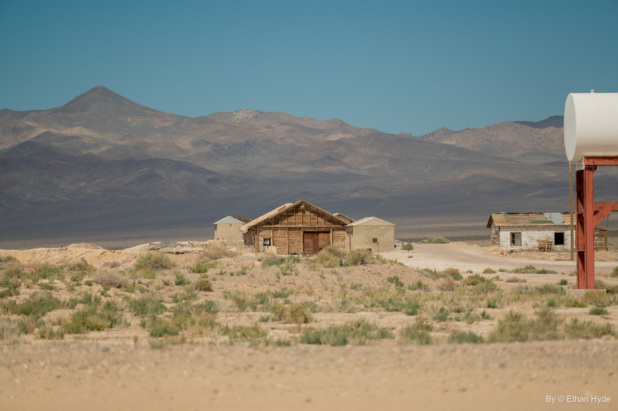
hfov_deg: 10.3
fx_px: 3431
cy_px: 206
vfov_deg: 6.9
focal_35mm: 200
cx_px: 309
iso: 160
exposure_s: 1/2500
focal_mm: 200
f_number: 2.8
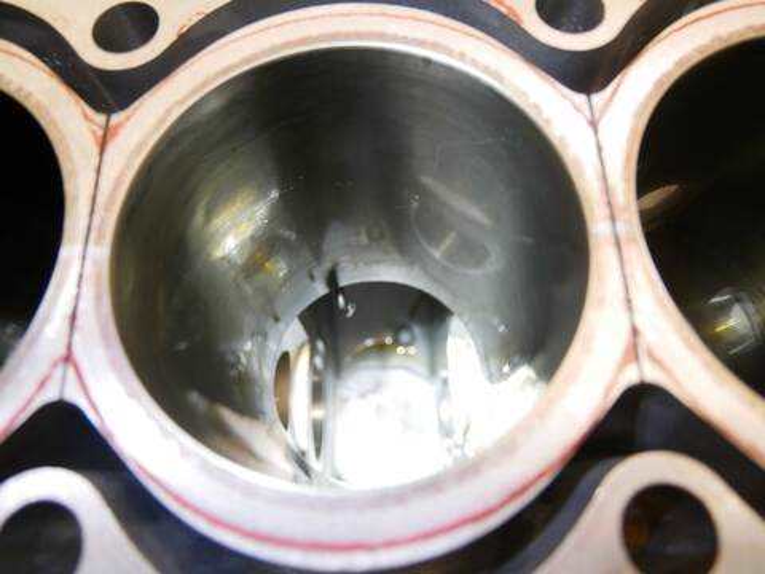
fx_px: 530
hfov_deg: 71.6
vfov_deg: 56.8
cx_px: 382
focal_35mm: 24
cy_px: 287
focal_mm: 12
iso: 640
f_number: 3.5
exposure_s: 1/60
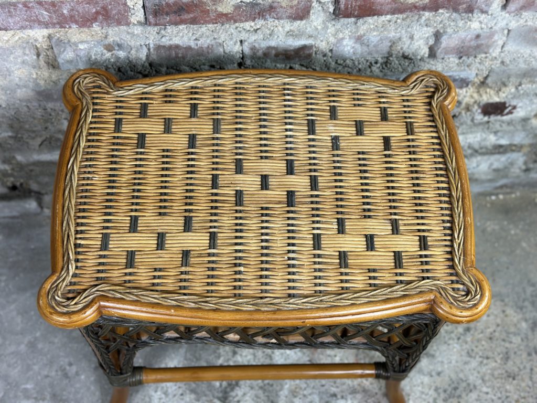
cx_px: 268
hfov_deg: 39.7
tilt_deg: -63.5
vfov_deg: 30.3
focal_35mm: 48
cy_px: 202
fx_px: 745
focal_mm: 6.86
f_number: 1.78
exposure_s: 1/50
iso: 80
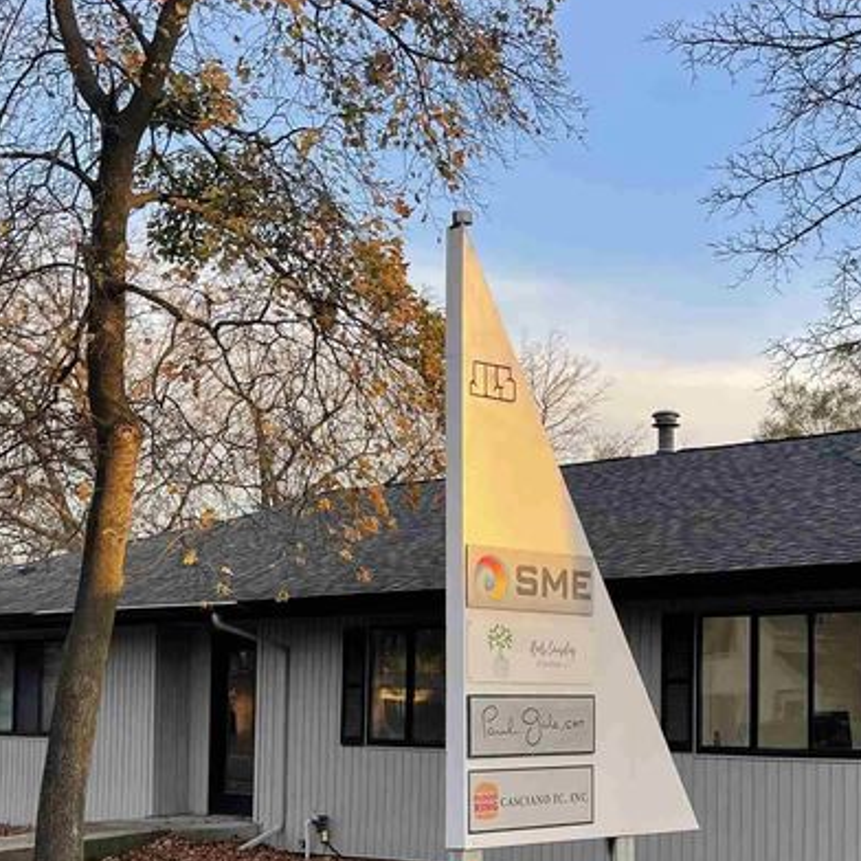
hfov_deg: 28.1
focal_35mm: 60
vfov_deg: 28.4
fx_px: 1688
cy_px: 600
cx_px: 659
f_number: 1.6
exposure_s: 1/337
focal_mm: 5.1
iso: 32
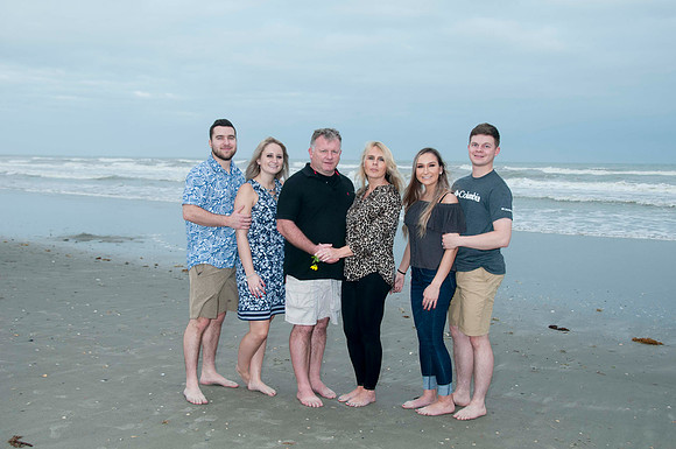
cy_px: 224
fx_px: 731
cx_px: 338
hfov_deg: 49.6
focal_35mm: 39
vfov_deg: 34.1
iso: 100
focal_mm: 26
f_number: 5.6
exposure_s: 1/125
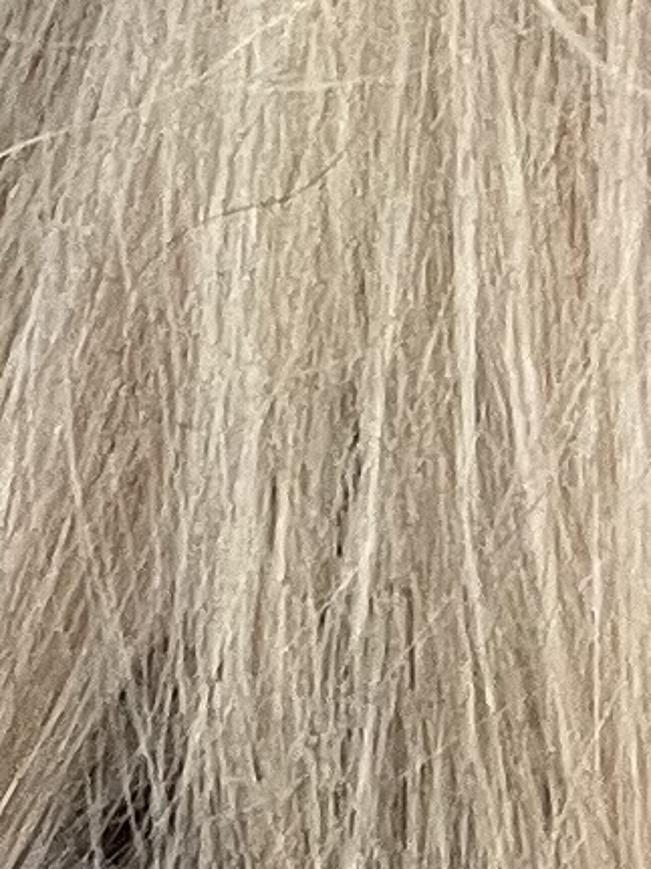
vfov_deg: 8.8
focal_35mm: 215
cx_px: 1707
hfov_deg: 6.5
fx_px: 5394
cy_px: -716
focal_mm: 2.71
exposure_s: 1/60
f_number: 2.2
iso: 100
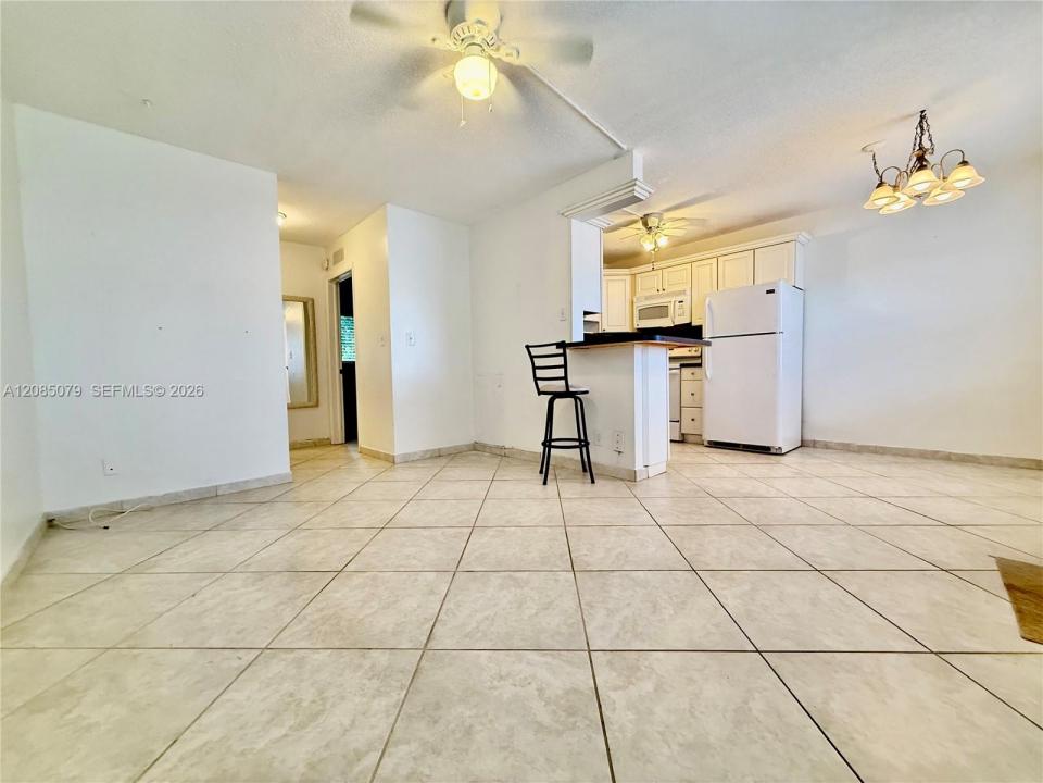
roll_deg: +0.4
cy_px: 392
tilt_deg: -2.2
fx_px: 422
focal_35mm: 14
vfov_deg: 85.7
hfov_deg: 102.1
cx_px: 522
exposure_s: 1/60
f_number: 2.2
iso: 400
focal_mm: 2.22
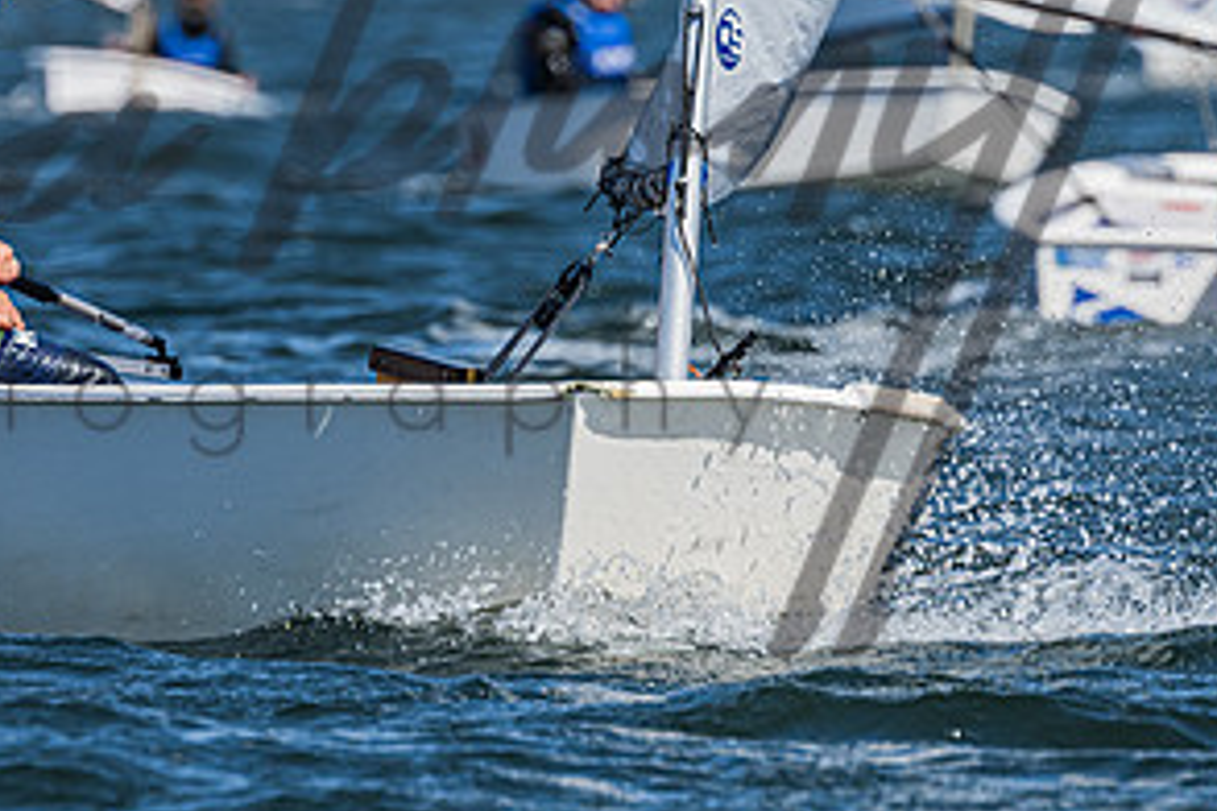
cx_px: 452
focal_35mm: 978
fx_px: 33059
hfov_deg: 2.1
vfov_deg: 1.4
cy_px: 81
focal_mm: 400
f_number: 8
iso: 320
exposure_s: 1/1000
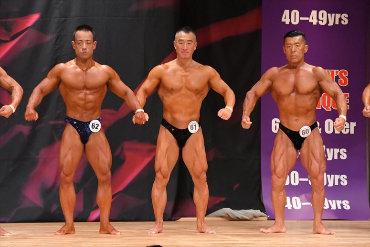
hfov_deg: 6.9
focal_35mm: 300
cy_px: 124
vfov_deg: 4.6
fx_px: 3082
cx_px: 185
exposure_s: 1/400
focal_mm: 200
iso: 8000
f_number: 5.6
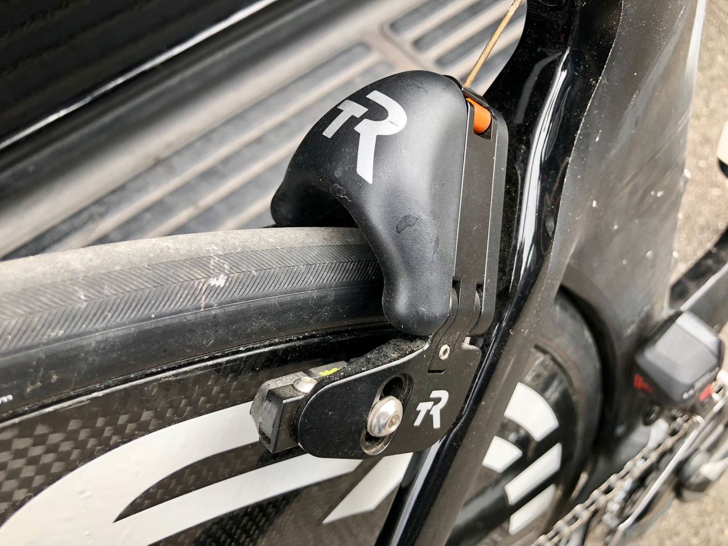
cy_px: 273
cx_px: 364
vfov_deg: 49.7
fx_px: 589
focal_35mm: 28
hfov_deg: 63.4
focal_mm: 3.99
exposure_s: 1/120
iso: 40
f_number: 1.8
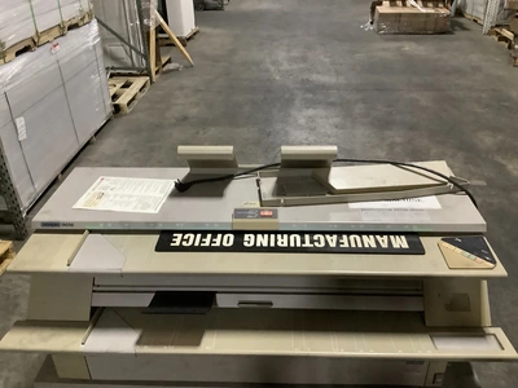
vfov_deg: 45.4
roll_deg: +0.6
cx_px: 259
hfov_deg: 58.4
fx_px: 464
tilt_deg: -29.8
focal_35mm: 31
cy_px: 194
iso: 400
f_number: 2.4
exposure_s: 1/40
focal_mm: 3.3
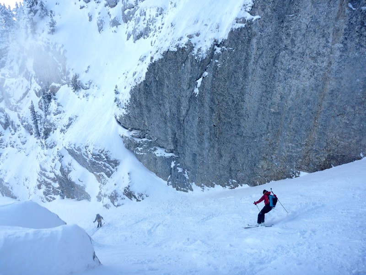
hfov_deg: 63.4
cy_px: 138
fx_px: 296
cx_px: 183
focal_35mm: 28
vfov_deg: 49.7
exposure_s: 1/500
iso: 100
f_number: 3.3
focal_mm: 4.9
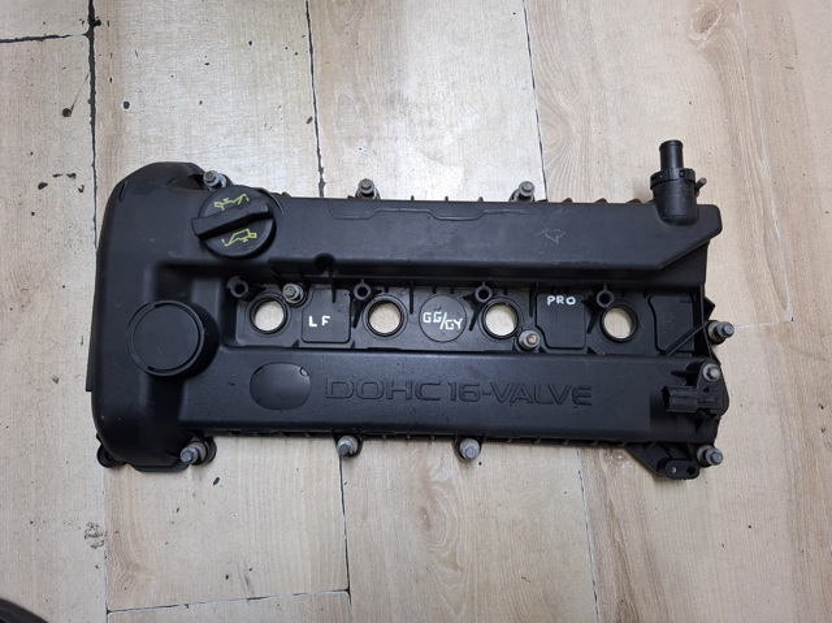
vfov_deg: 58.8
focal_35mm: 23
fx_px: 552
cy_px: 312
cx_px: 416
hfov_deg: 74.0
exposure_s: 1/30
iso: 250
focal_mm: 5.54
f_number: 1.8
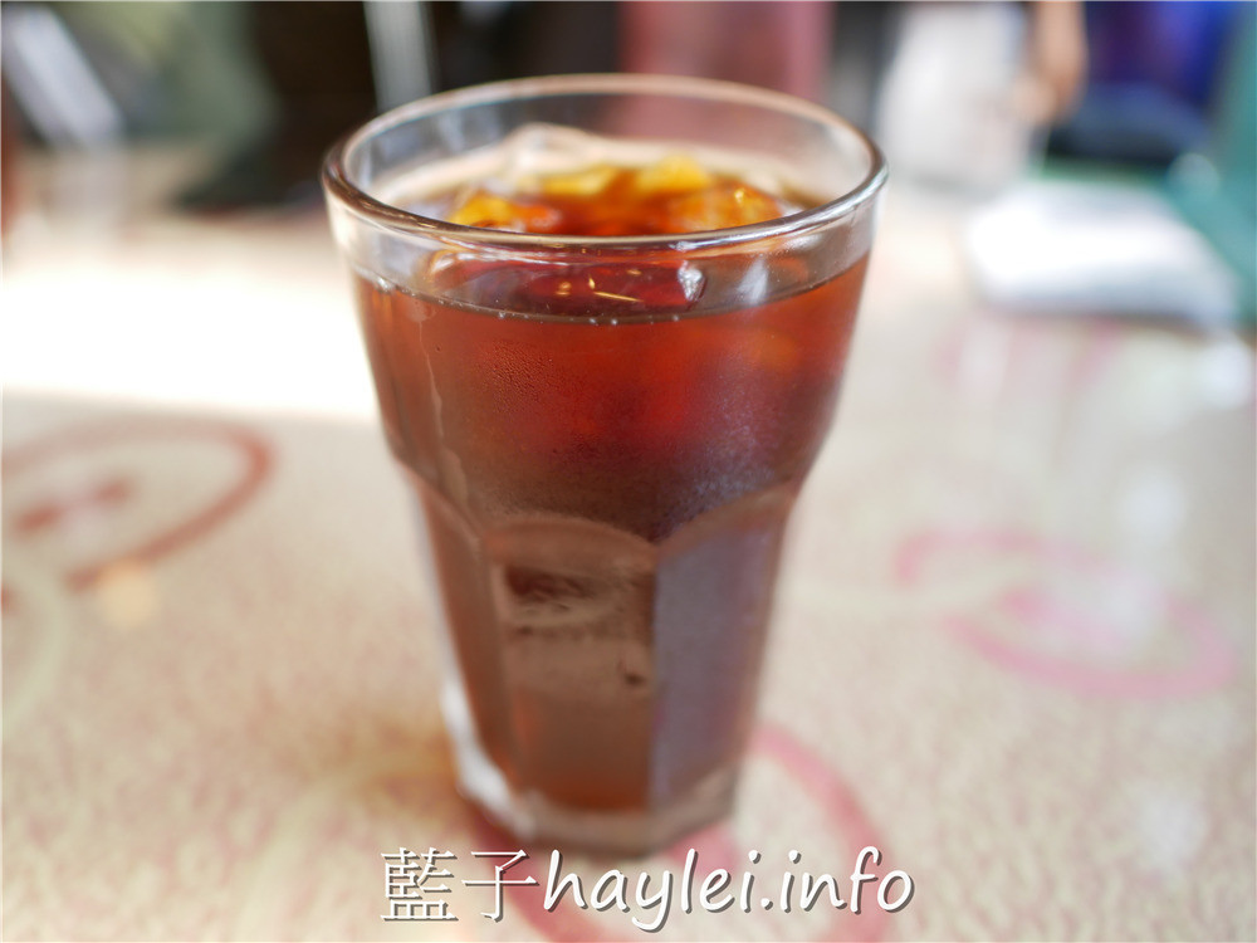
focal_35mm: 30
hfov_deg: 60.0
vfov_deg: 46.8
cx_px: 628
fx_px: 1089
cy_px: 472
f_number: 1.8
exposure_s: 1/125
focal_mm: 15
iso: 200
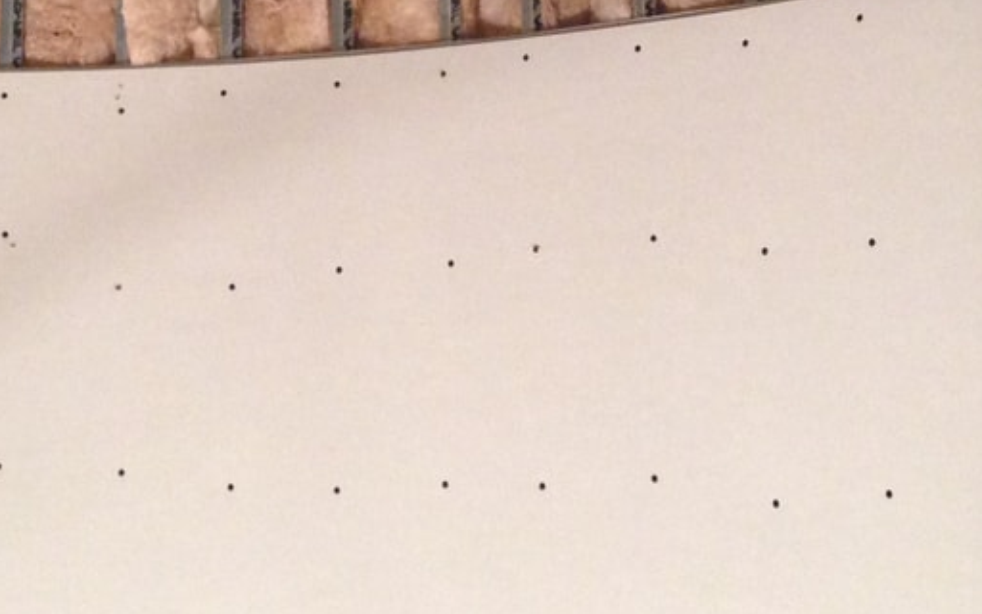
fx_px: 2435
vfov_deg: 13.8
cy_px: -169
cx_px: 317
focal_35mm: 91
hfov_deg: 22.7
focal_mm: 4.12
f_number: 2.4
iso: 250
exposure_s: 1/20
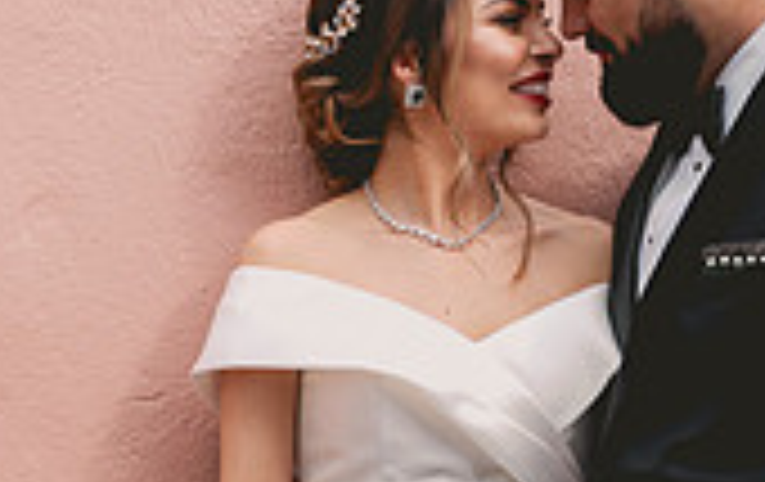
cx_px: 14
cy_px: 464
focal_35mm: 104
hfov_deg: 19.4
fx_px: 2173
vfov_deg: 12.5
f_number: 2.8
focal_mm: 30
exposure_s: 1/800
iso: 64
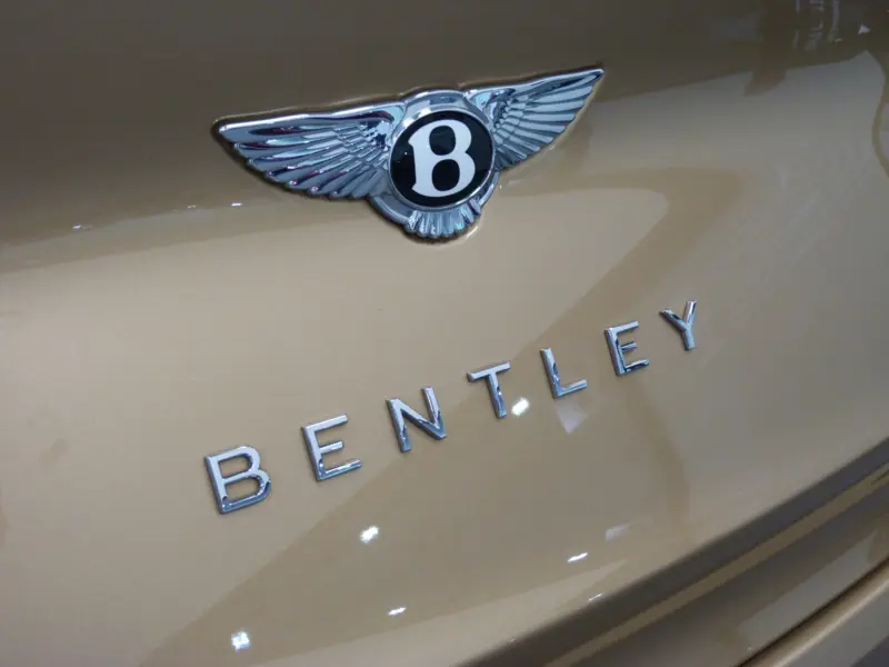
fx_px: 1104
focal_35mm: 43
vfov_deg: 33.6
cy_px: 334
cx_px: 444
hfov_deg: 43.9
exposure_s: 1/25
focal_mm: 7.8
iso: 200
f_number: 3.2
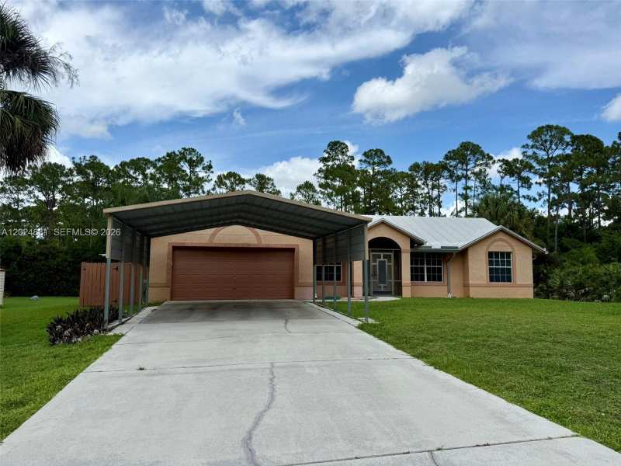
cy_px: 233
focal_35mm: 24
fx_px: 431
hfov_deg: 71.6
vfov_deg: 56.8
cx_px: 310
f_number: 1.78
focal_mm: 6.76
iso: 80
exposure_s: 1/5714
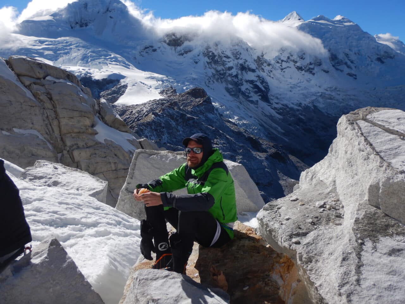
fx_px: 433
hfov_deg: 50.1
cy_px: 152
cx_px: 202
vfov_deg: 38.7
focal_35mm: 37
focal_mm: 6.6
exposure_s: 1/400
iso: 125
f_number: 8.4
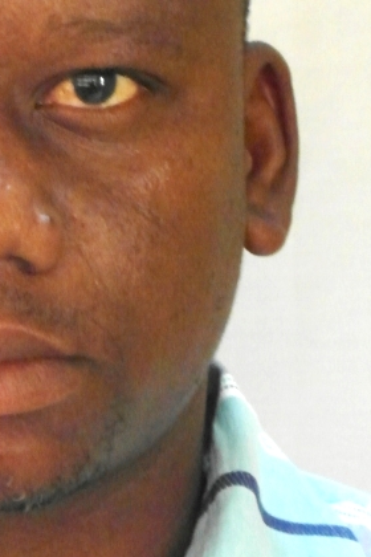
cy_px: 191
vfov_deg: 8.7
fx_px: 3648
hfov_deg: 5.8
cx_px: -52
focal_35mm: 236
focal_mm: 16.5
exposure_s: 1/20
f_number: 3.9
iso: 800
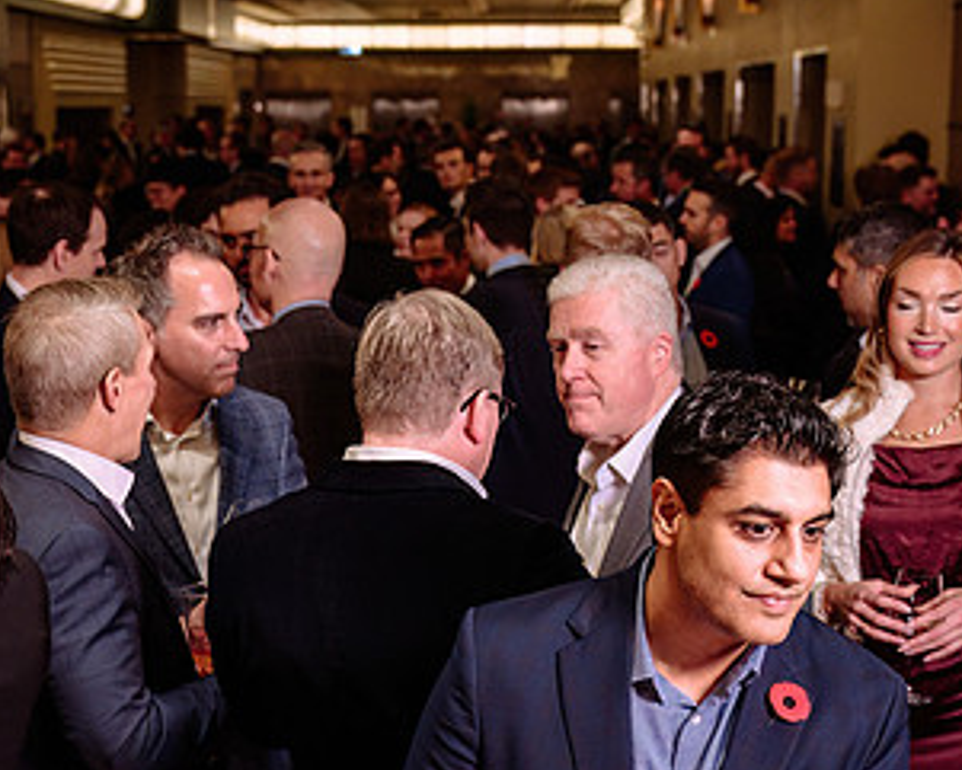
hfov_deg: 26.4
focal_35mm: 72
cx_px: 454
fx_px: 2051
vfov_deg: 21.2
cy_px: 527
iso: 800
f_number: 3.5
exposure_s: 1/100
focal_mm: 36
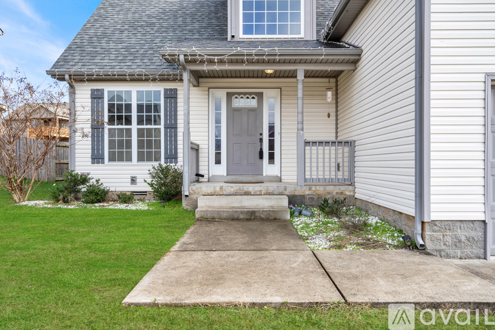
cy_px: 165
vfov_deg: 51.3
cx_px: 248
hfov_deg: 71.5
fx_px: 344
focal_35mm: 25
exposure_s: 1/25
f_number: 16
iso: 200
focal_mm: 25
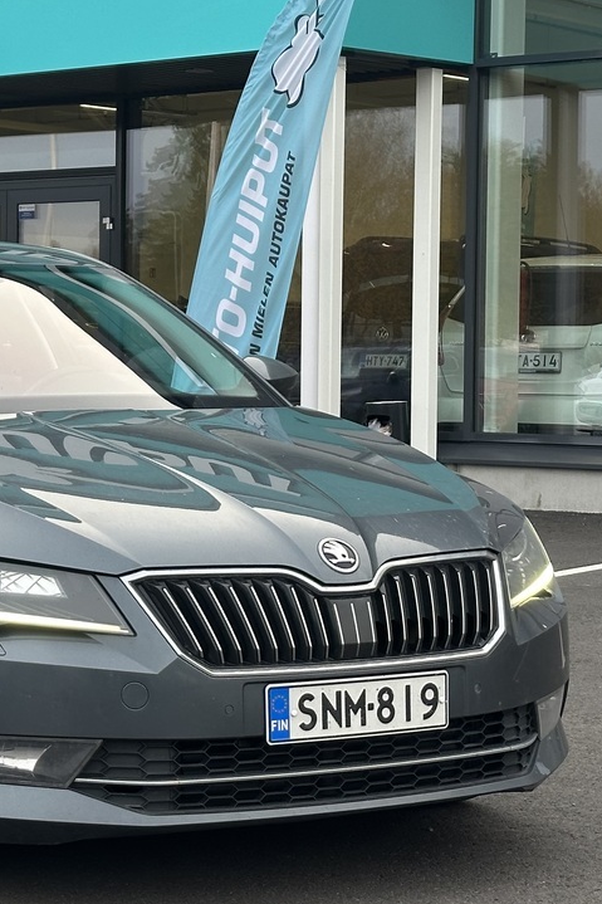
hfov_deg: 13.5
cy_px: 415
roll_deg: -0.5
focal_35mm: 100
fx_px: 2509
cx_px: -23
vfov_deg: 20.4
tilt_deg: -1.0
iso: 64
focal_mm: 6.86
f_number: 1.78
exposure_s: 1/331
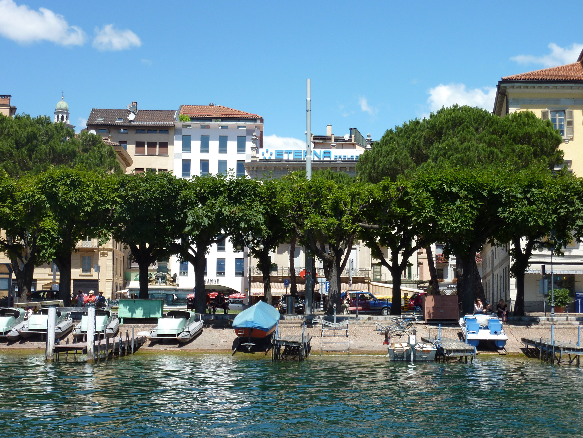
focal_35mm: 55
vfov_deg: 26.6
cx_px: 292
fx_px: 926
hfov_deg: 34.9
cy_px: 219
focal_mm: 9.1
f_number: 4.5
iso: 80
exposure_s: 1/500
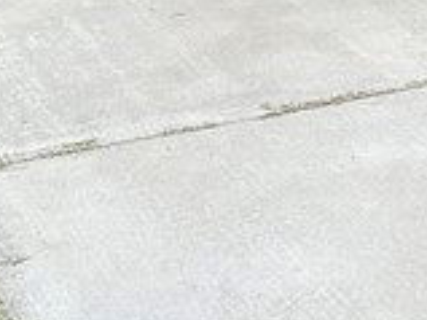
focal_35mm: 155
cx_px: 951
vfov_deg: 8.3
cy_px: -592
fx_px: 1911
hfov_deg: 11.1
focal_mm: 6.76
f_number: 1.78
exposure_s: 1/5714
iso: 80
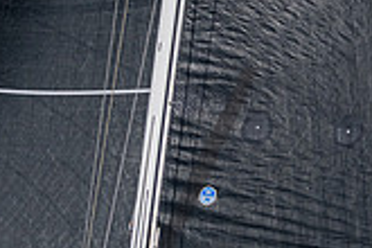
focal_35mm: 639
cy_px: 274
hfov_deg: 3.2
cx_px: 375
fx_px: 6602
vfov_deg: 2.2
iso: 400
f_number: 4.8
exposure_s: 1/8000
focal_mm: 155
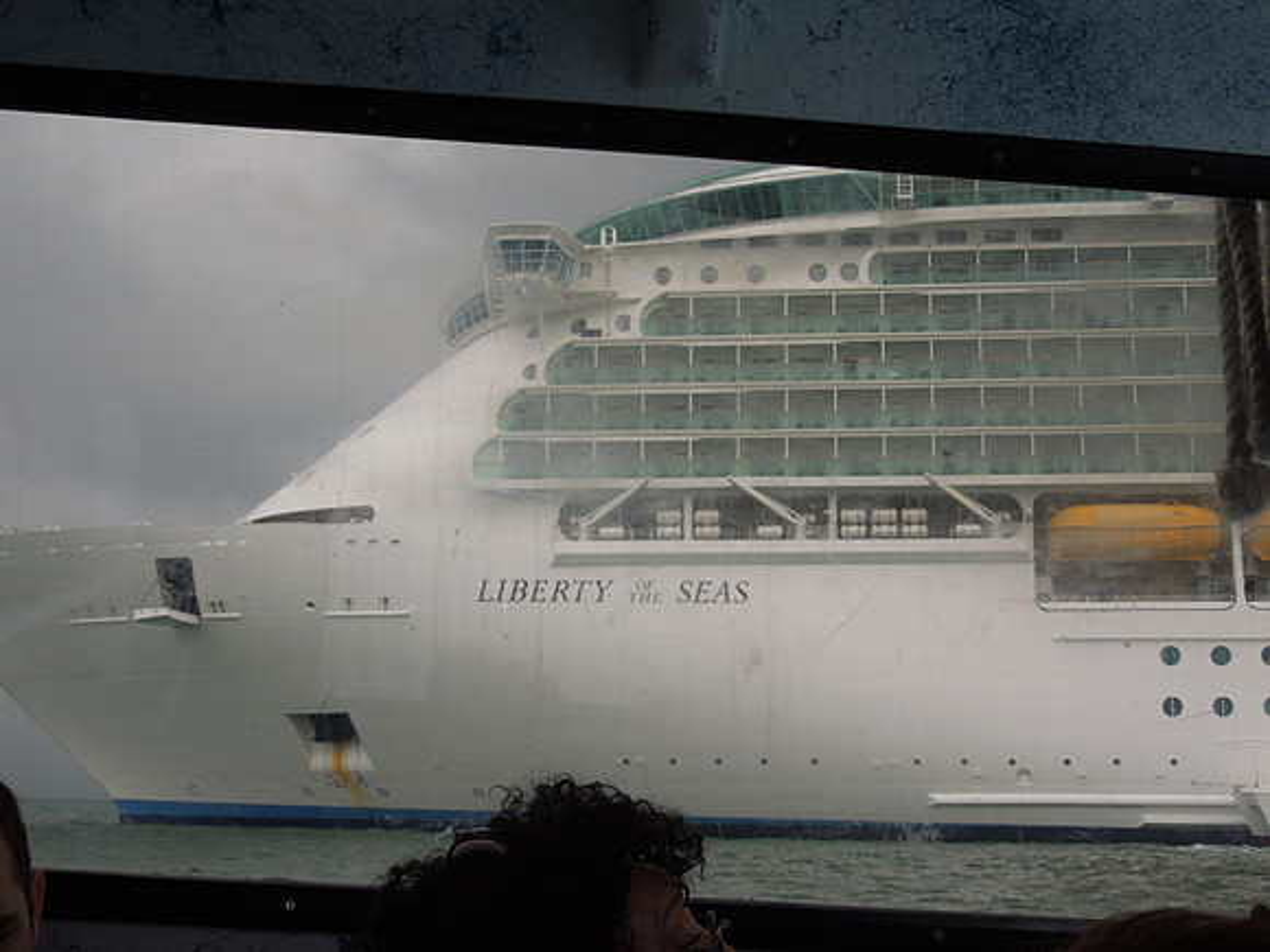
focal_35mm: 48
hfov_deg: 39.7
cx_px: 635
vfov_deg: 30.3
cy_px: 476
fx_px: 1761
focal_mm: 8.7
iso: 100
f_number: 4
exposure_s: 1/400
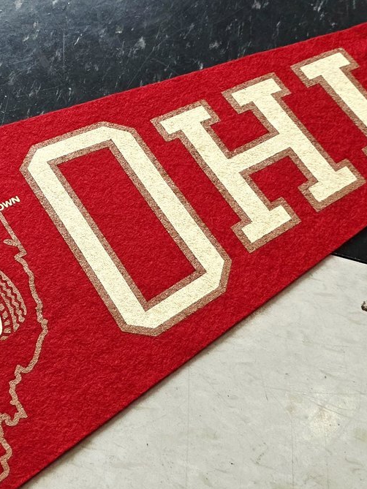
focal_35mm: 66
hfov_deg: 21.5
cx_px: -2
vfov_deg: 29.3
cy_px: 210
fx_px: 933
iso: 160
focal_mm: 6.3
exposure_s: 1/120
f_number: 1.7
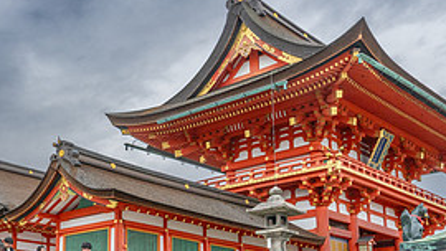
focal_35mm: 54
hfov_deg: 37.0
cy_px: 215
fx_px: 639
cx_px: 81
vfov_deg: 21.8
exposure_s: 1/500
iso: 400
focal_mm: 24
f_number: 8
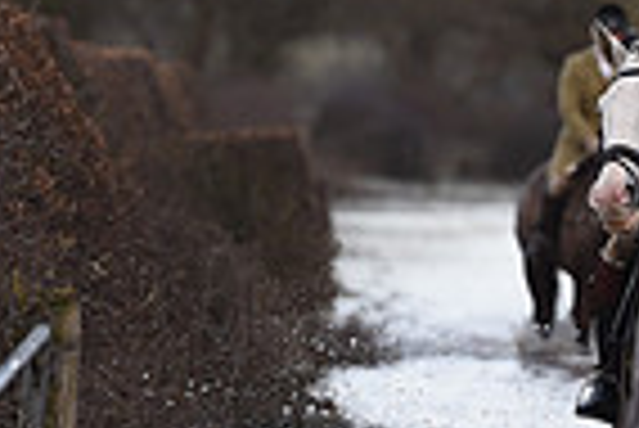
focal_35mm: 815
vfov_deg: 1.7
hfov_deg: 2.5
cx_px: 1094
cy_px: 81
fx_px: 14481
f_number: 3.5
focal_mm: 200
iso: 900
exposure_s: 1/1000
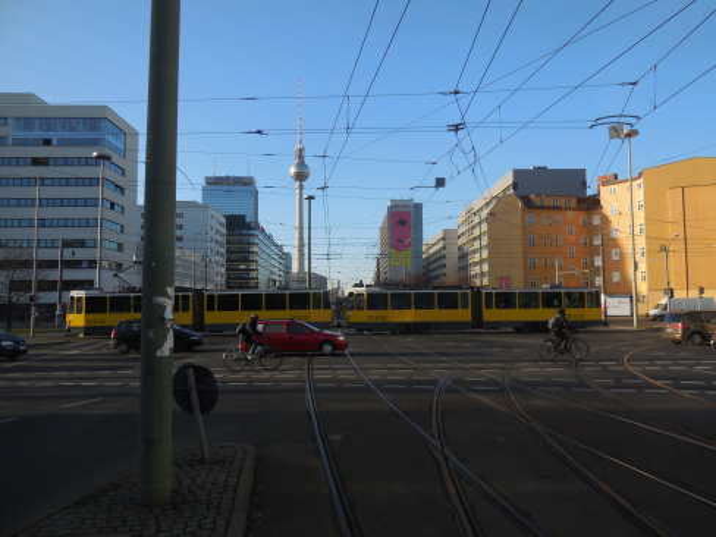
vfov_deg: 54.9
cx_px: 358
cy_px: 268
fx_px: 517
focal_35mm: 25
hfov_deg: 69.4
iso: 125
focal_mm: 4.5
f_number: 3.1
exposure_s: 1/1000
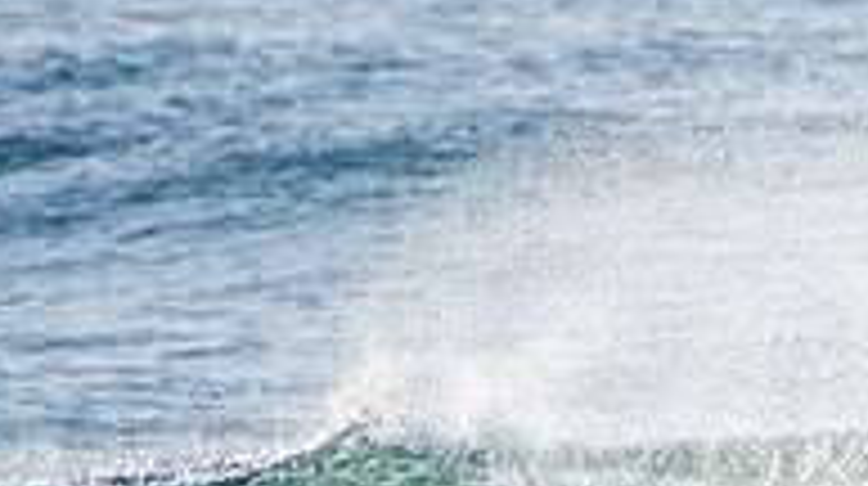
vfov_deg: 0.6
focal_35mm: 1892
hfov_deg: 1.1
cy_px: 673
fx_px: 43492
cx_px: 1277
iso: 220
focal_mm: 400
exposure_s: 1/2000
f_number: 5.6
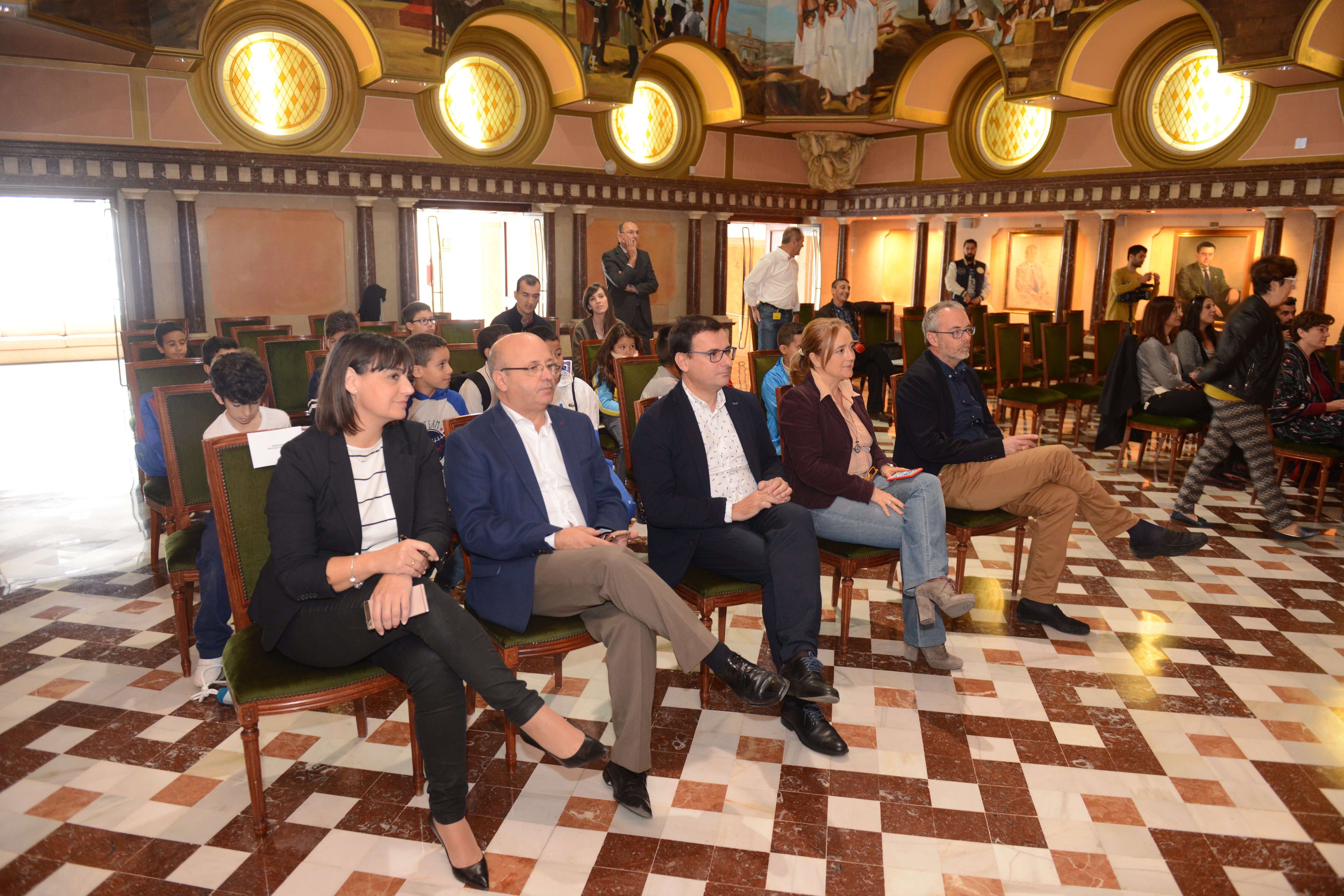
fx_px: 896
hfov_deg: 73.7
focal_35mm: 24
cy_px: 448
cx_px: 672
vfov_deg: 53.1
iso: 1600
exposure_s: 1/50
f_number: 3.2
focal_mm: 24
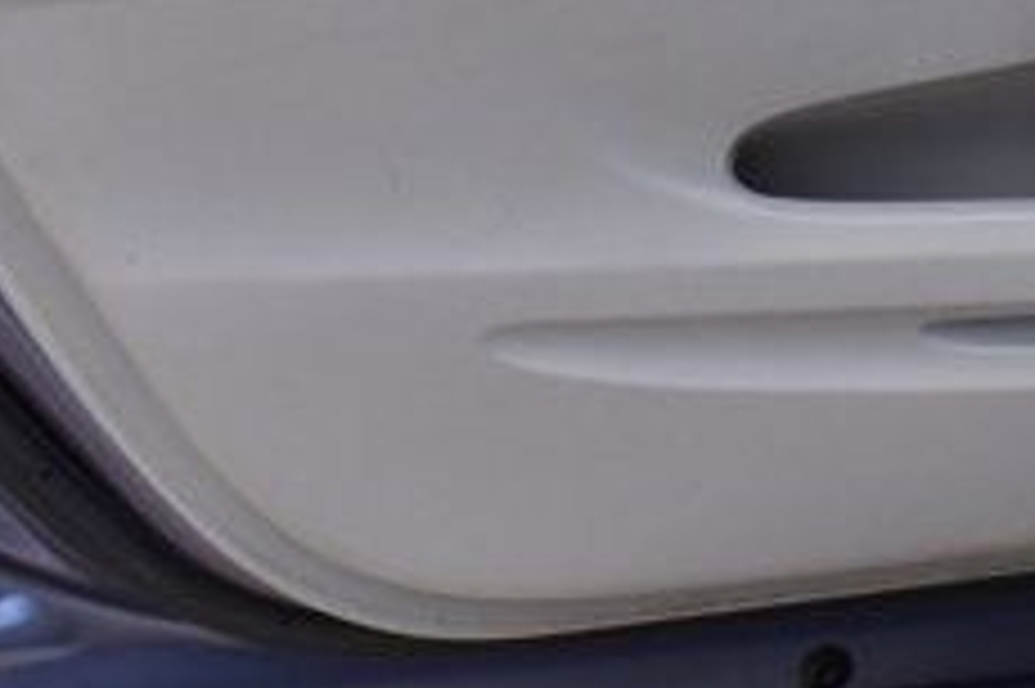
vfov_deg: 7.1
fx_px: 5372
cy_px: -648
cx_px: 846
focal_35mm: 187
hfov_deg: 11.0
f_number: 10
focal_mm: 28
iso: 400
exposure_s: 1/200
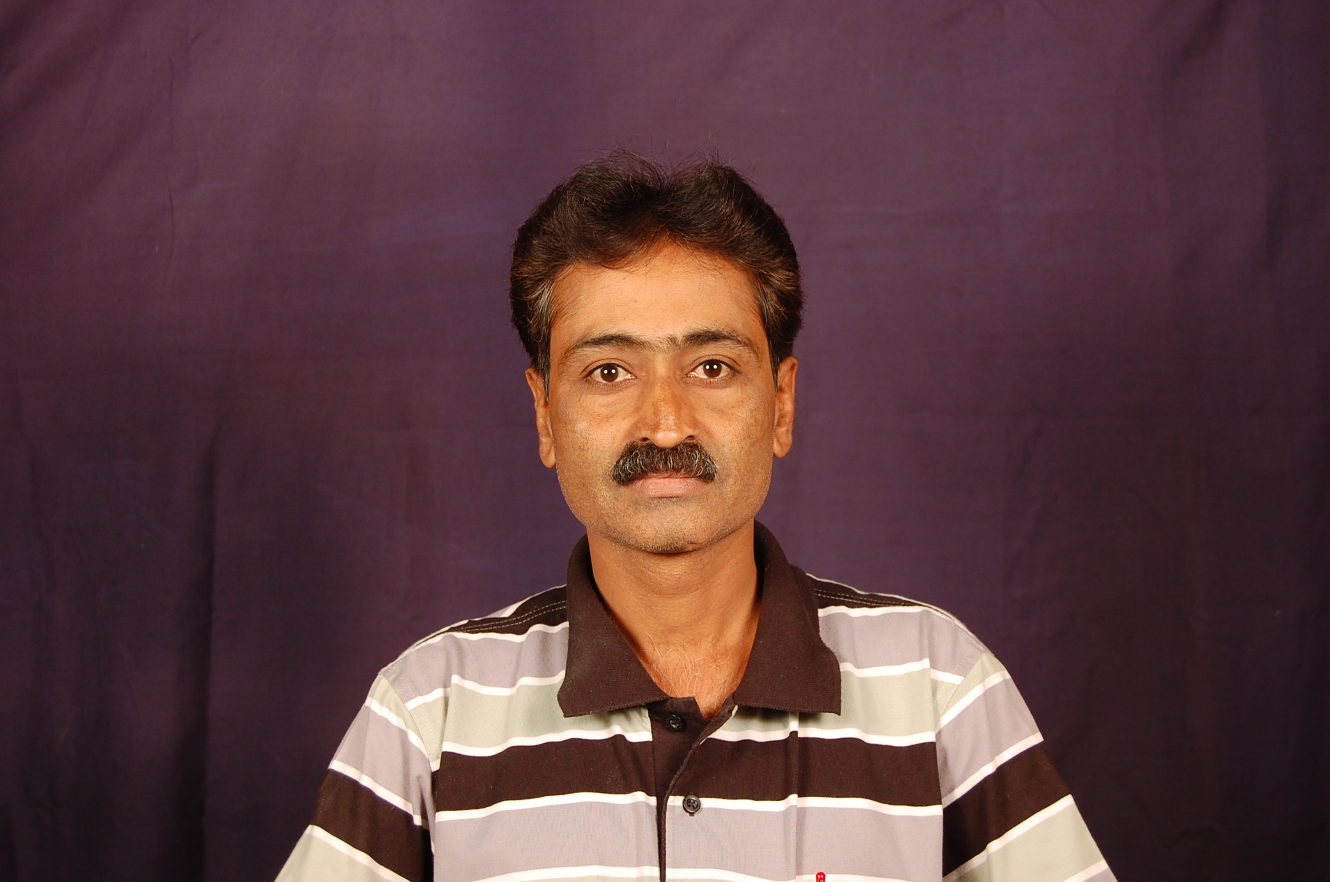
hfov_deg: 35.1
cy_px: 441
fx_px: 2102
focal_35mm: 57
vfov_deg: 23.7
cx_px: 665
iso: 200
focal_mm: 38
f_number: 5
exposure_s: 1/50
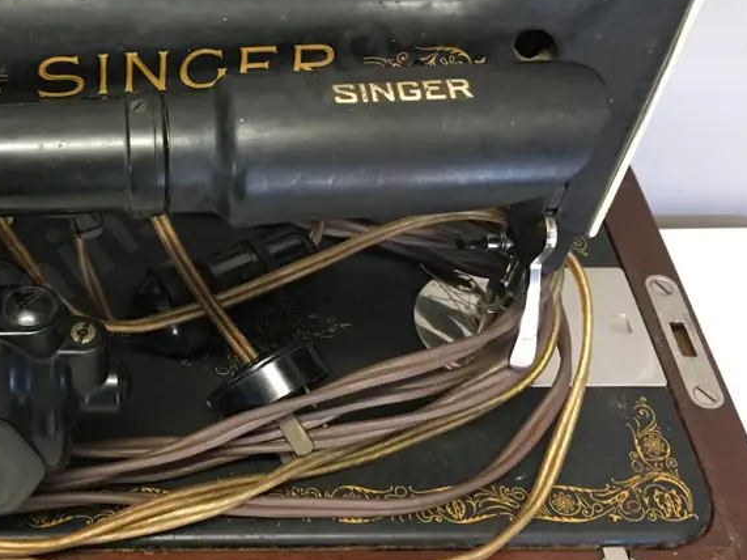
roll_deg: -1.6
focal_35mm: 52
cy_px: 221
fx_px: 1122
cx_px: 133
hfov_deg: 35.5
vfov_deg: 28.0
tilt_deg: -44.9
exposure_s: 1/17
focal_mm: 4.15
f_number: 2.2
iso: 80
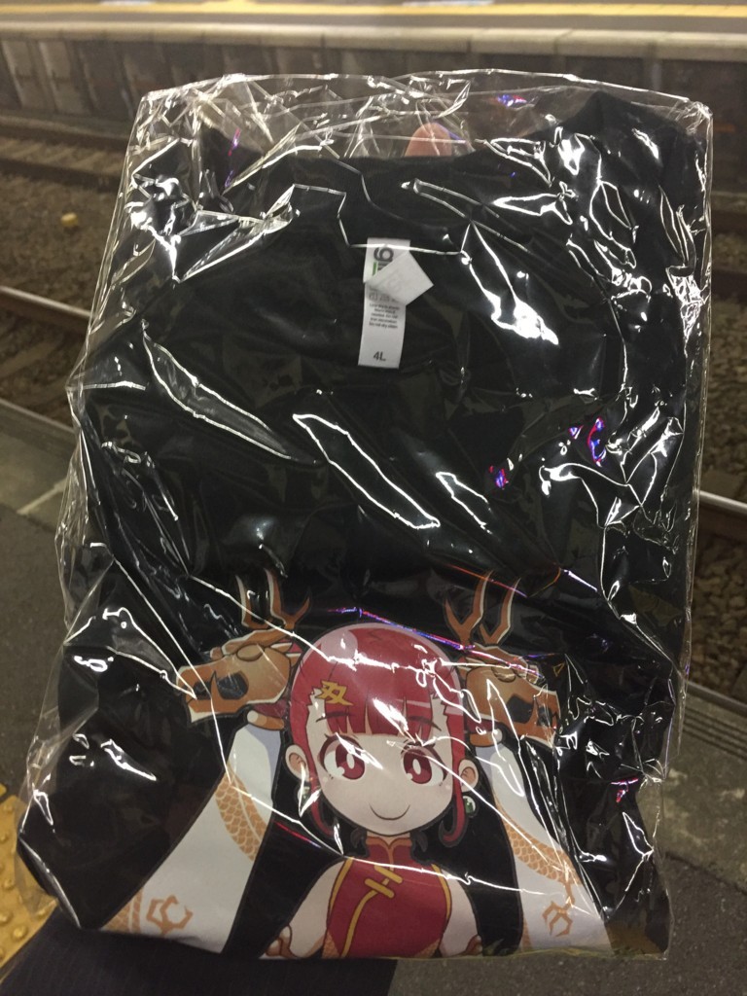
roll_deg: +6.1
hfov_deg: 48.2
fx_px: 834
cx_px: 374
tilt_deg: -35.6
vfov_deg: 61.7
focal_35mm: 29
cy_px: 498
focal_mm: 4.15
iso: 250
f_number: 2.2
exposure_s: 1/24
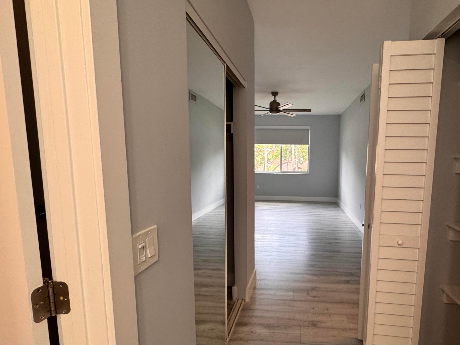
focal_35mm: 19
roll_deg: -2.0
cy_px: 189
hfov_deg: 83.3
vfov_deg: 68.5
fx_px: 253
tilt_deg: -6.3
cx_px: 282
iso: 160
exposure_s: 1/120
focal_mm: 2.22
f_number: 2.2
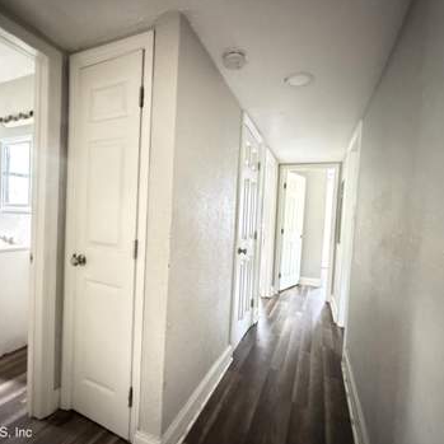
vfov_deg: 84.0
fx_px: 247
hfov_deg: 84.0
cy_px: 223
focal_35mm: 17
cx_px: 219
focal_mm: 2.22
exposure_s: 1/15
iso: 3200
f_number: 2.2
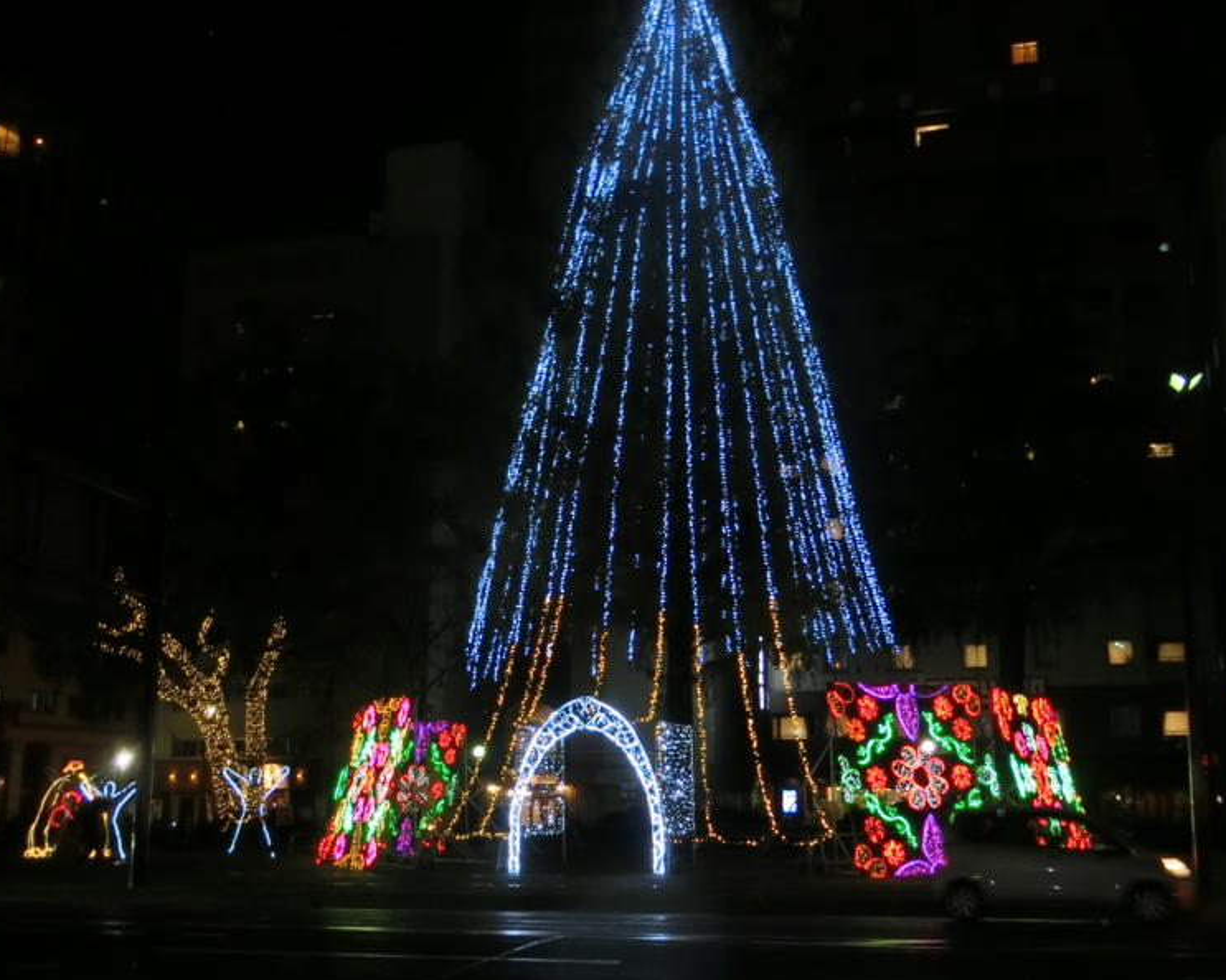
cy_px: 493
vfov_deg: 36.5
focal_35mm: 41
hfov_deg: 44.8
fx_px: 1487
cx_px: 640
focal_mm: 6.9
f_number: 4.1
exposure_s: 1/20
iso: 400
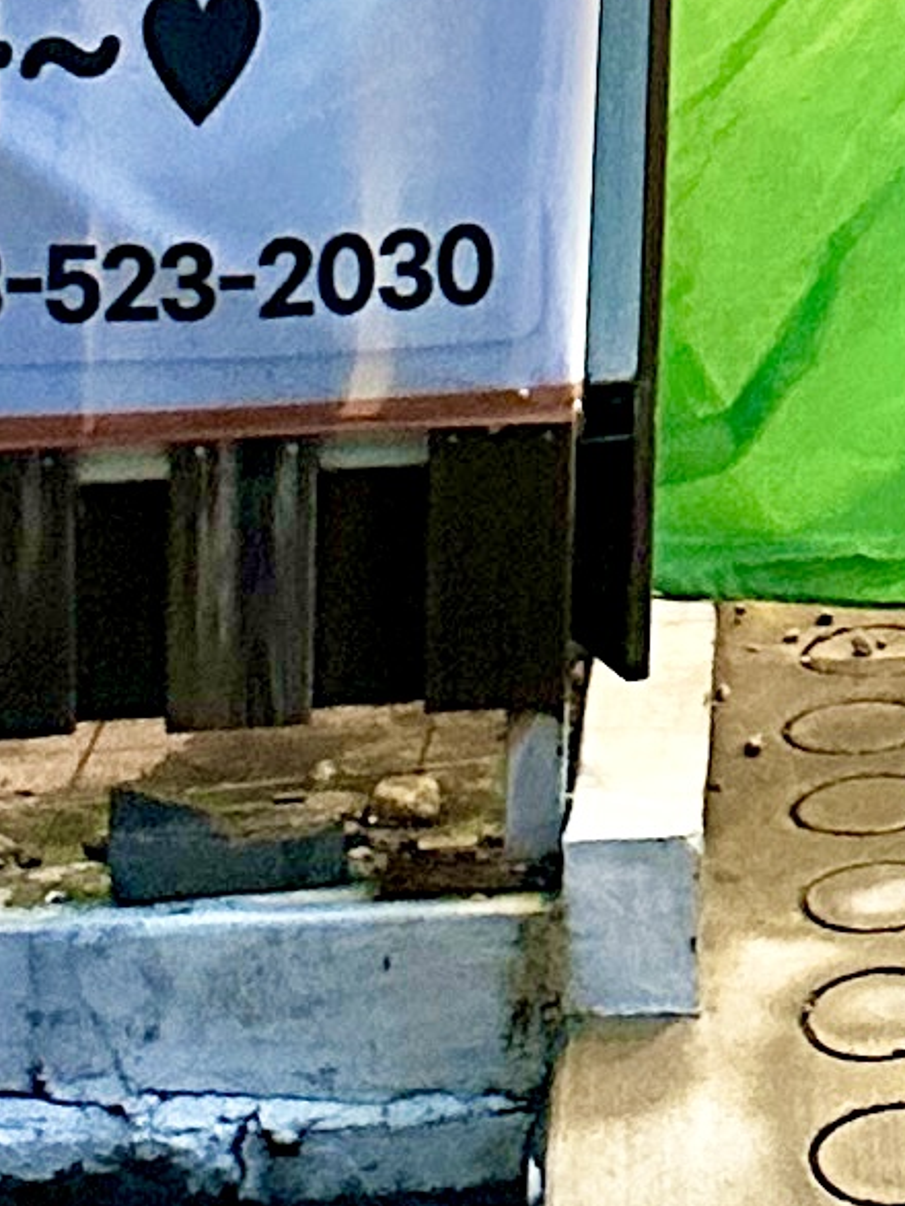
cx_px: 2234
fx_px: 5747
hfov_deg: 8.2
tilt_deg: +4.3
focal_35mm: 165
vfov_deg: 10.9
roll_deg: +0.4
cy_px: -1183
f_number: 1.78
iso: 500
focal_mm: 6.86
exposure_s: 1/60
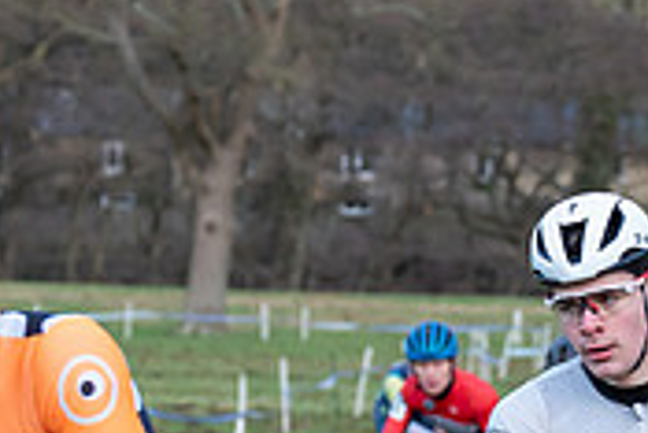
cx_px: 648
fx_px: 5458
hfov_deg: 6.8
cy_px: 417
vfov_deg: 4.5
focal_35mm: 303
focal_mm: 70
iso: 2000
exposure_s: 1/1000
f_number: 4
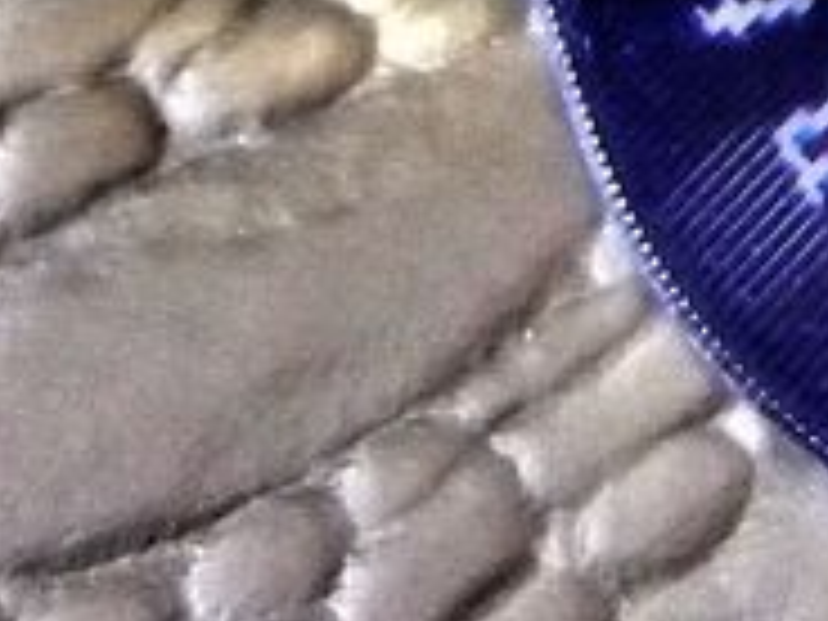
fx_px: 3253
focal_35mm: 136
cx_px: 1228
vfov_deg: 9.4
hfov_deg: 13.7
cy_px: -994
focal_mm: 4.5
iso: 400
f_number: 3.3
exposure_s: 1/30
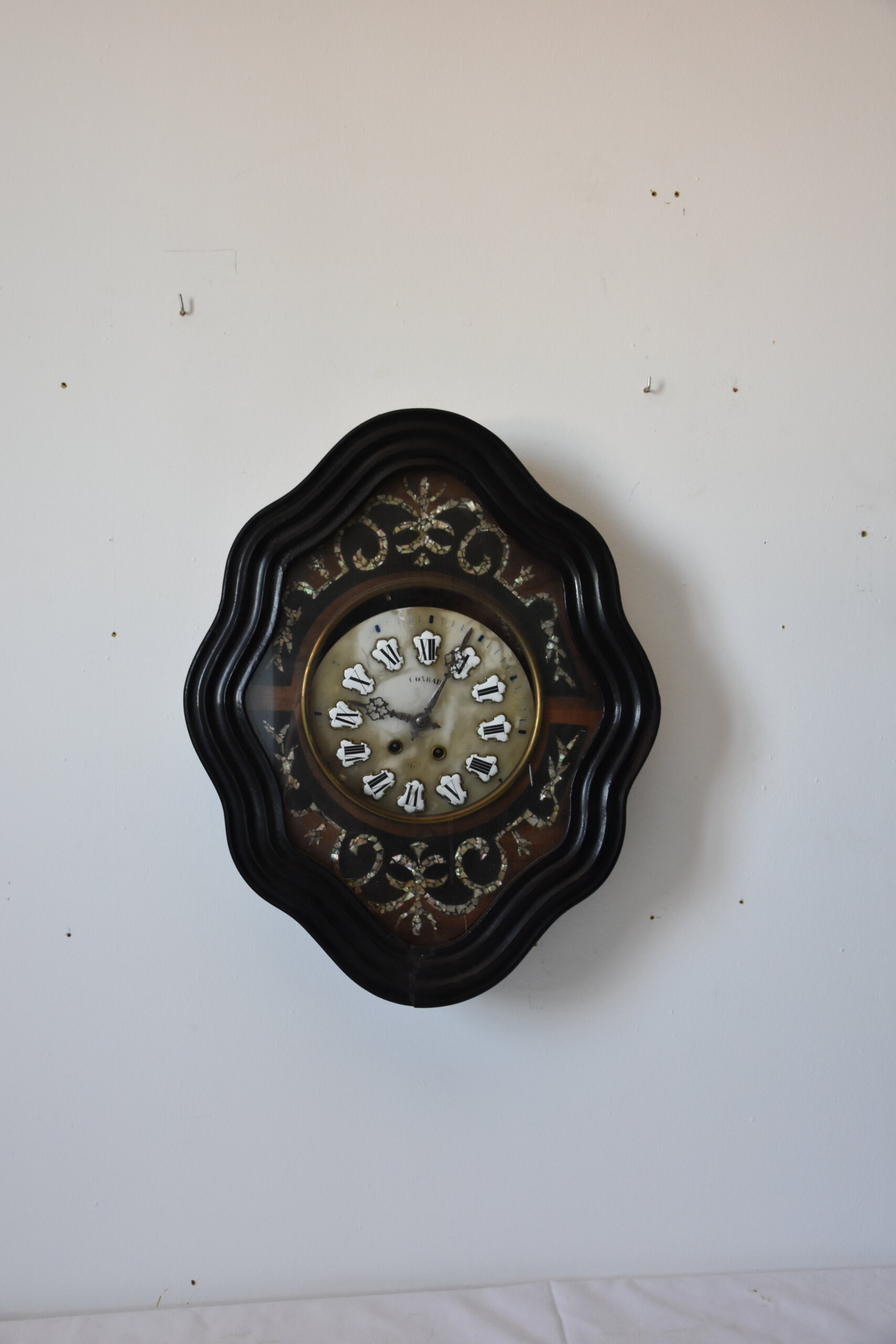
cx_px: 448
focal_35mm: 36
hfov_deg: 36.9
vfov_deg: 53.1
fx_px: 1344
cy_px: 672
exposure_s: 1/100
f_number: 5
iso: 800
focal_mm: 24
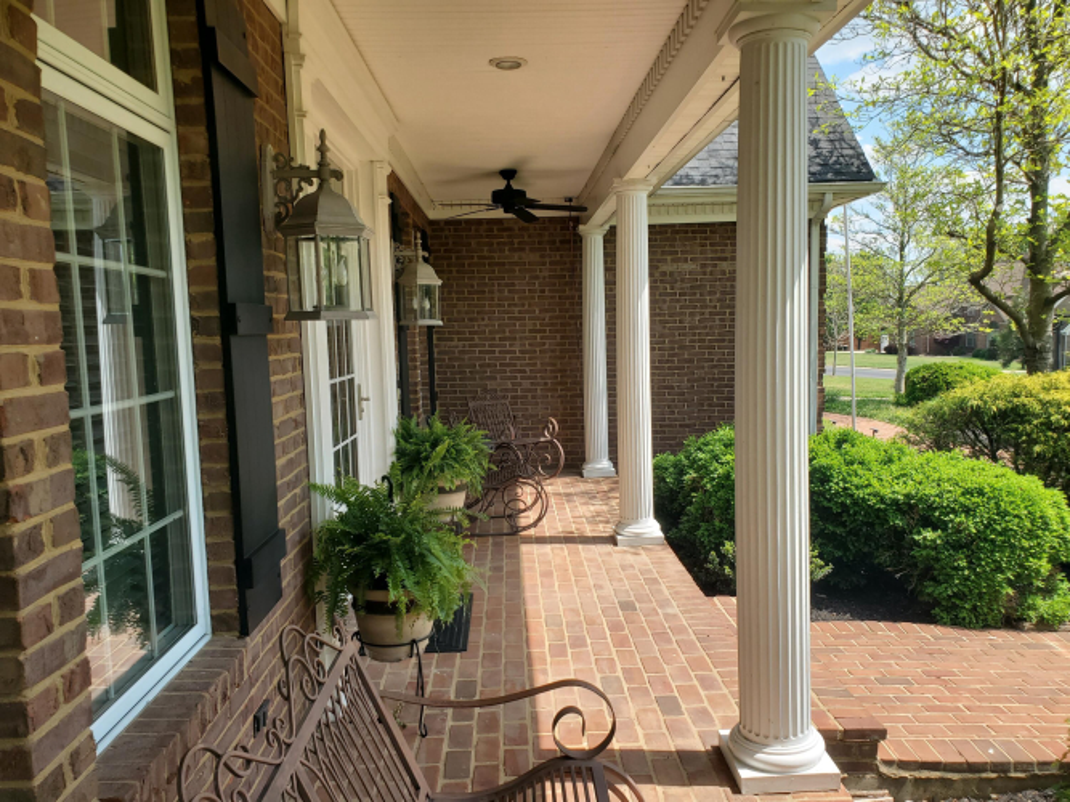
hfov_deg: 67.3
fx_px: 804
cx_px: 535
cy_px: 401
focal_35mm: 26
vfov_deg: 53.0
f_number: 2.4
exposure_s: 1/652
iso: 50
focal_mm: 4.3
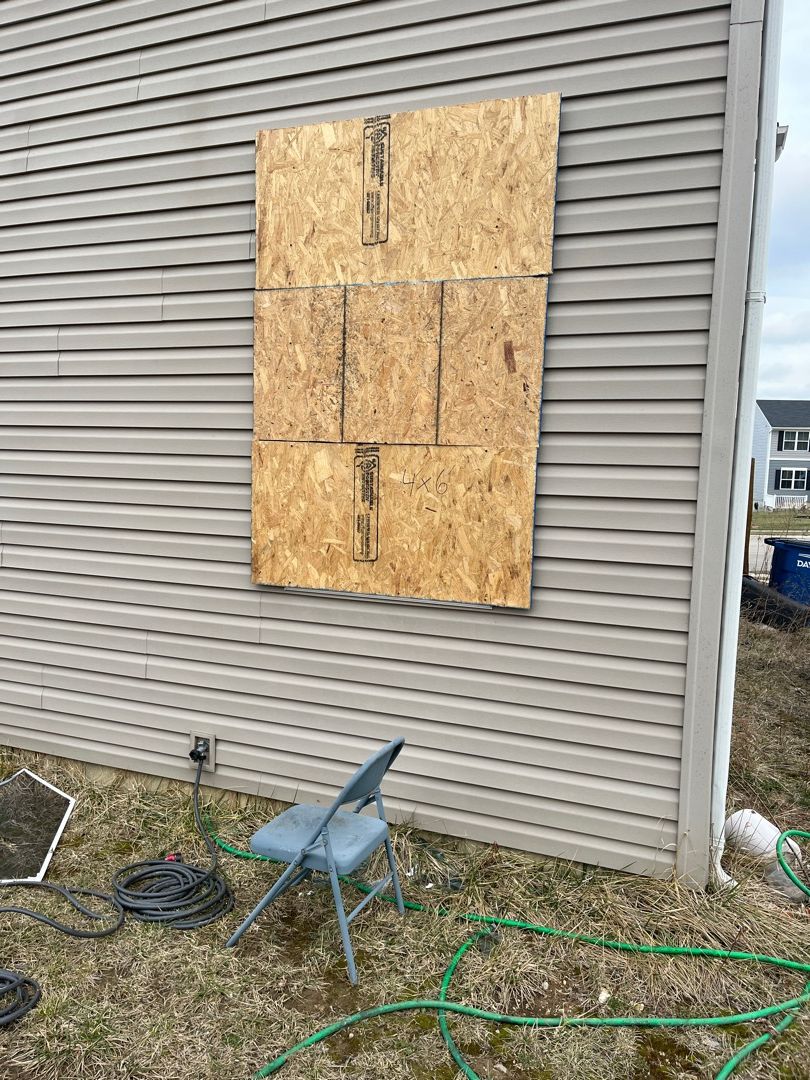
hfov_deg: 53.1
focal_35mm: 26
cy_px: 540
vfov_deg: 67.3
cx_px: 405
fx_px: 811
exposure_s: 1/513
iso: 50
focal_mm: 5.1
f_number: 1.6
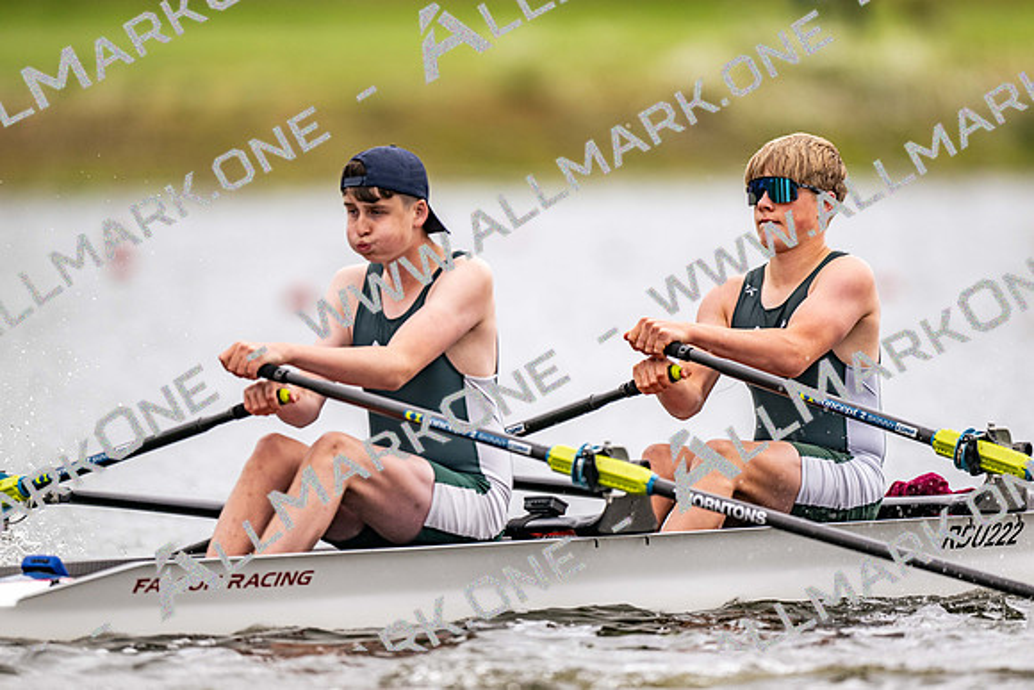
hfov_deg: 3.4
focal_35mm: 600
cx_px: 517
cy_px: 345
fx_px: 17237
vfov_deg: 2.3
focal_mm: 600
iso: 360
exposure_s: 1/2500
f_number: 4
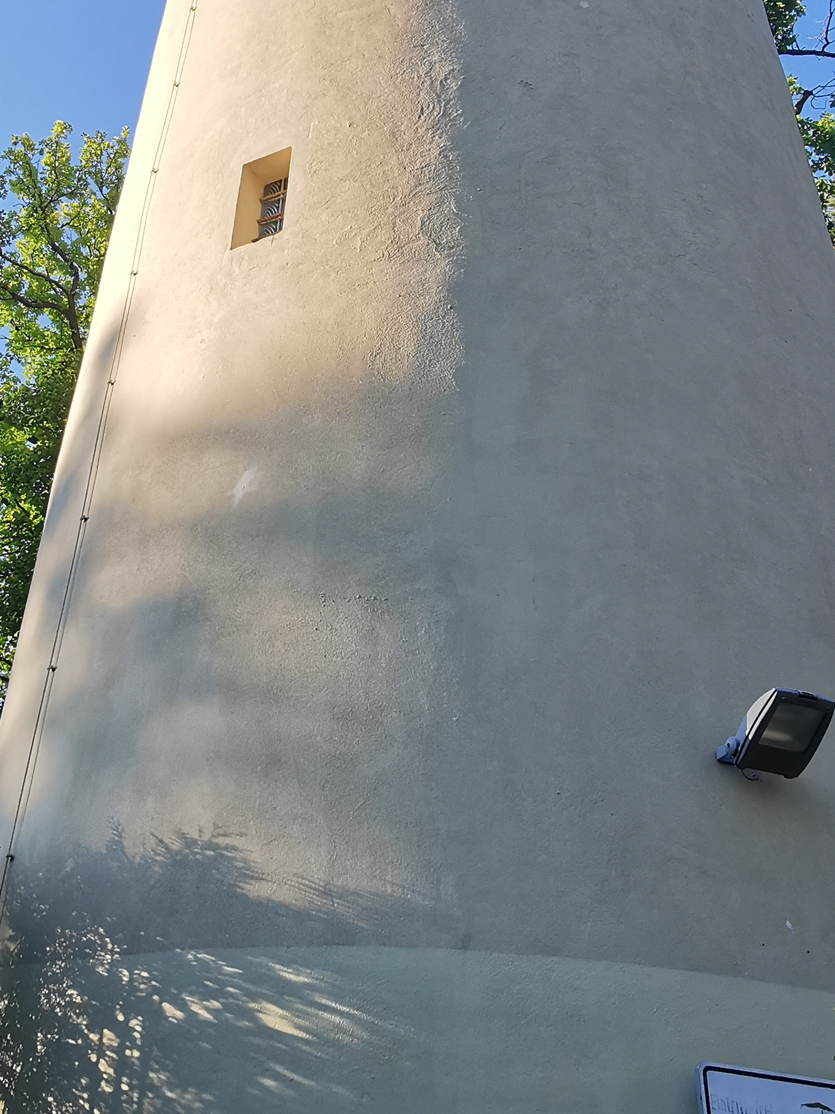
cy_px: 405
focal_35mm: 39
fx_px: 1255
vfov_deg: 47.4
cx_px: 310
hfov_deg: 36.6
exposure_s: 1/605
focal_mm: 2.26
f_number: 2.2
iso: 50
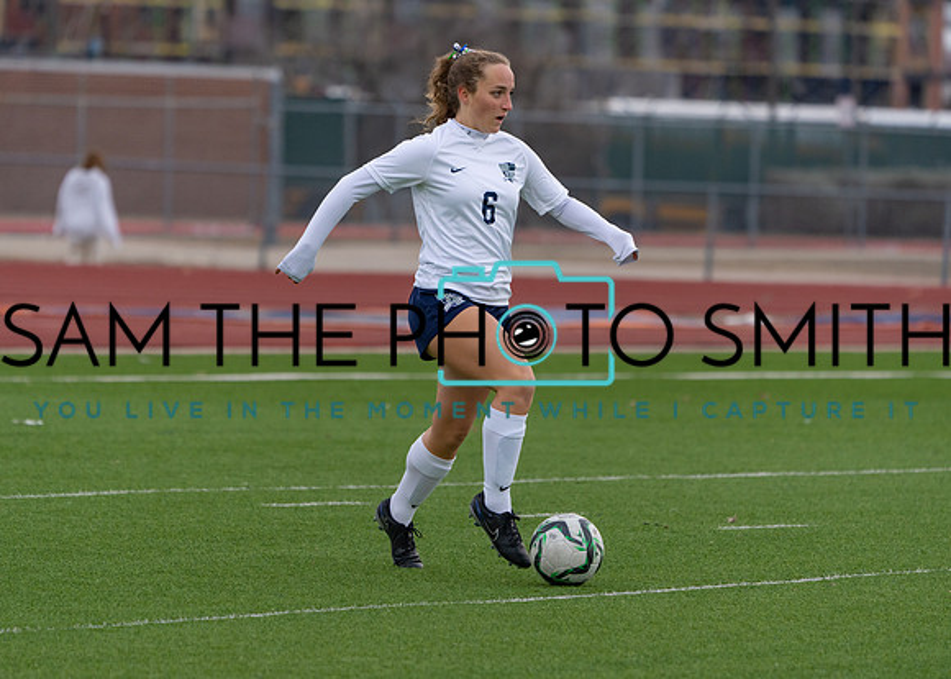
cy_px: 350
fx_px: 8878
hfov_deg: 6.1
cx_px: 462
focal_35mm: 329
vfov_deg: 4.4
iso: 800
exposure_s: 1/1250
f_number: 5.6
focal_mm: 300
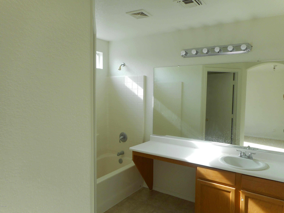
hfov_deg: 69.4
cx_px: 142
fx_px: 205
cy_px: 106
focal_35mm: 25
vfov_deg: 54.9
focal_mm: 4.5
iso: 80
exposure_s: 1/60
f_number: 3.7
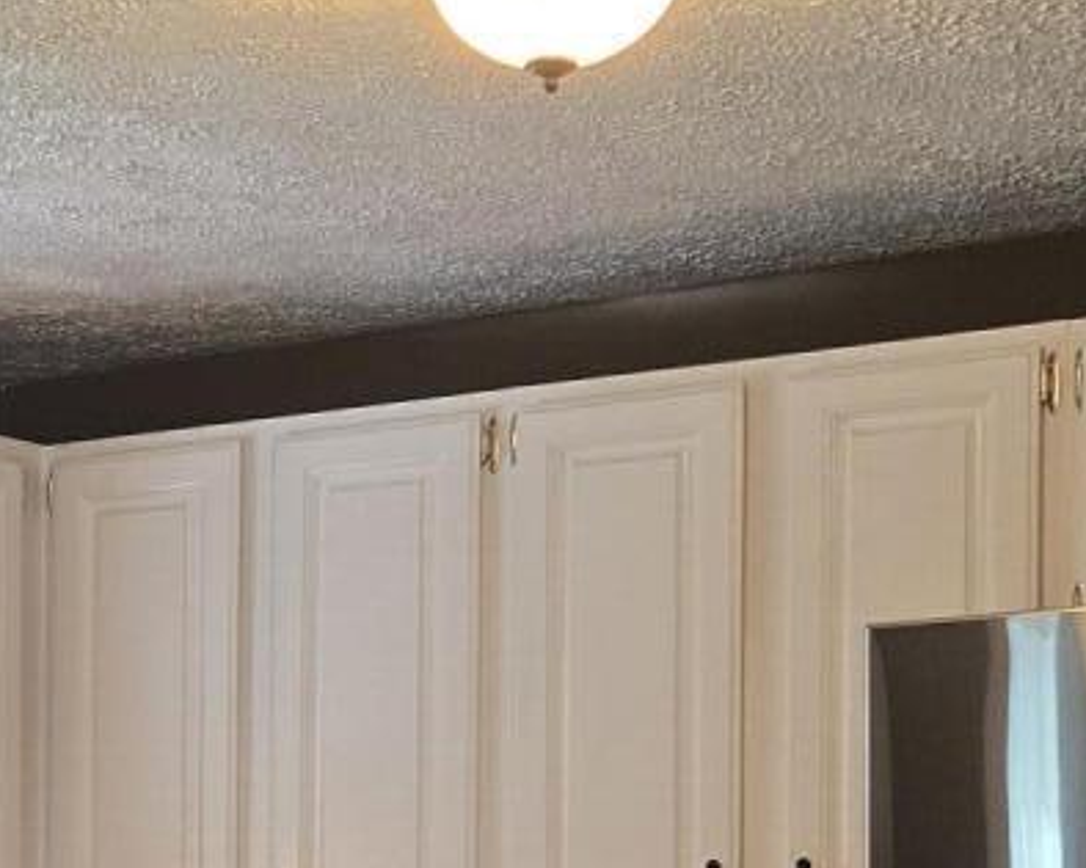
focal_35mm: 114
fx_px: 3663
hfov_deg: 16.5
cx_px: -6
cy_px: 953
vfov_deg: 13.3
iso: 125
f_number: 1.8
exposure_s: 1/120
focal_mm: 5.4
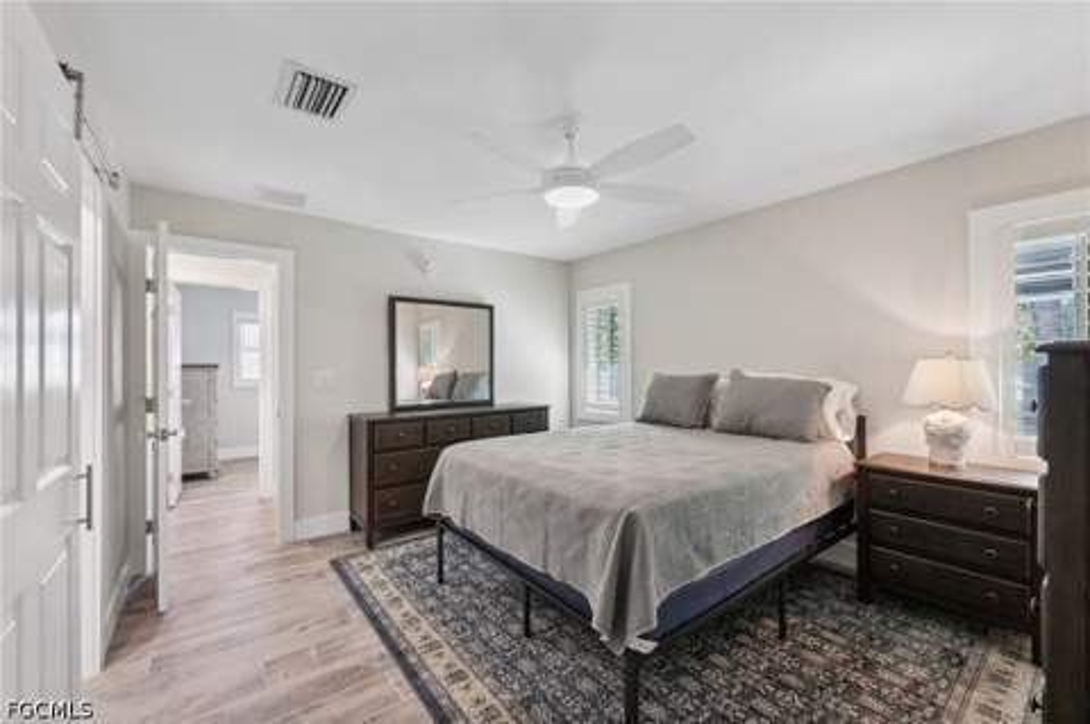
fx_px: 423
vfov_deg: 81.1
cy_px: 362
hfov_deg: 104.3
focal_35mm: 14
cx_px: 545
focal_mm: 14
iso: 400
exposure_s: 1/10
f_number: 8
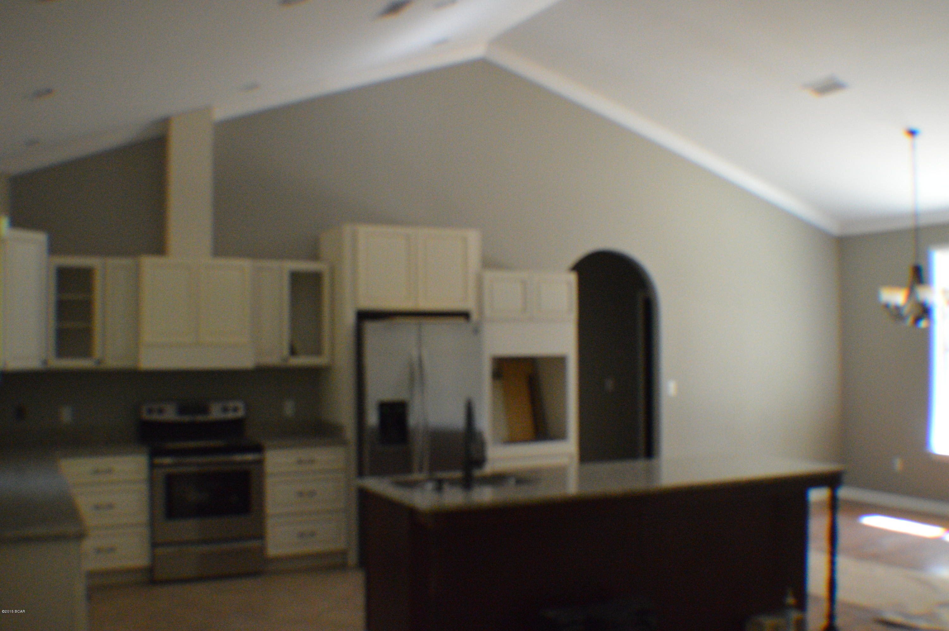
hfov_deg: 43.6
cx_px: 474
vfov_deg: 29.8
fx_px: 1185
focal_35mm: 45
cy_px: 316
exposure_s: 1/250
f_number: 4.5
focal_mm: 30
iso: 3200
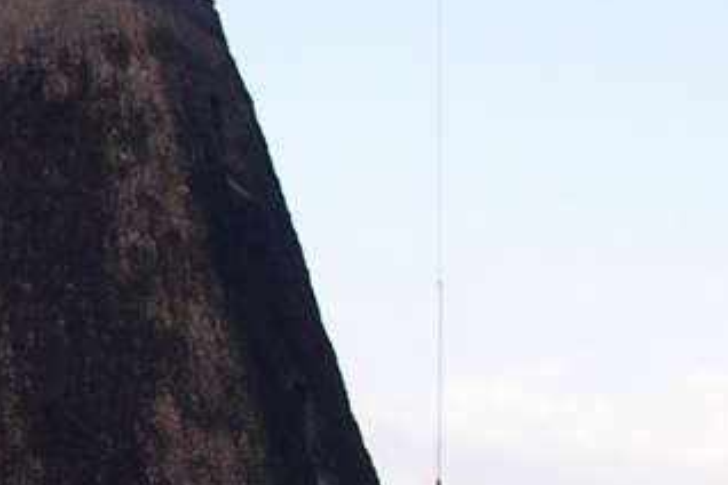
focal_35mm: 155
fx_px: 3134
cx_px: -284
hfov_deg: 12.7
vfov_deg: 8.8
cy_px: 577
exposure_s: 1/250
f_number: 2.8
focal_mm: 5.7
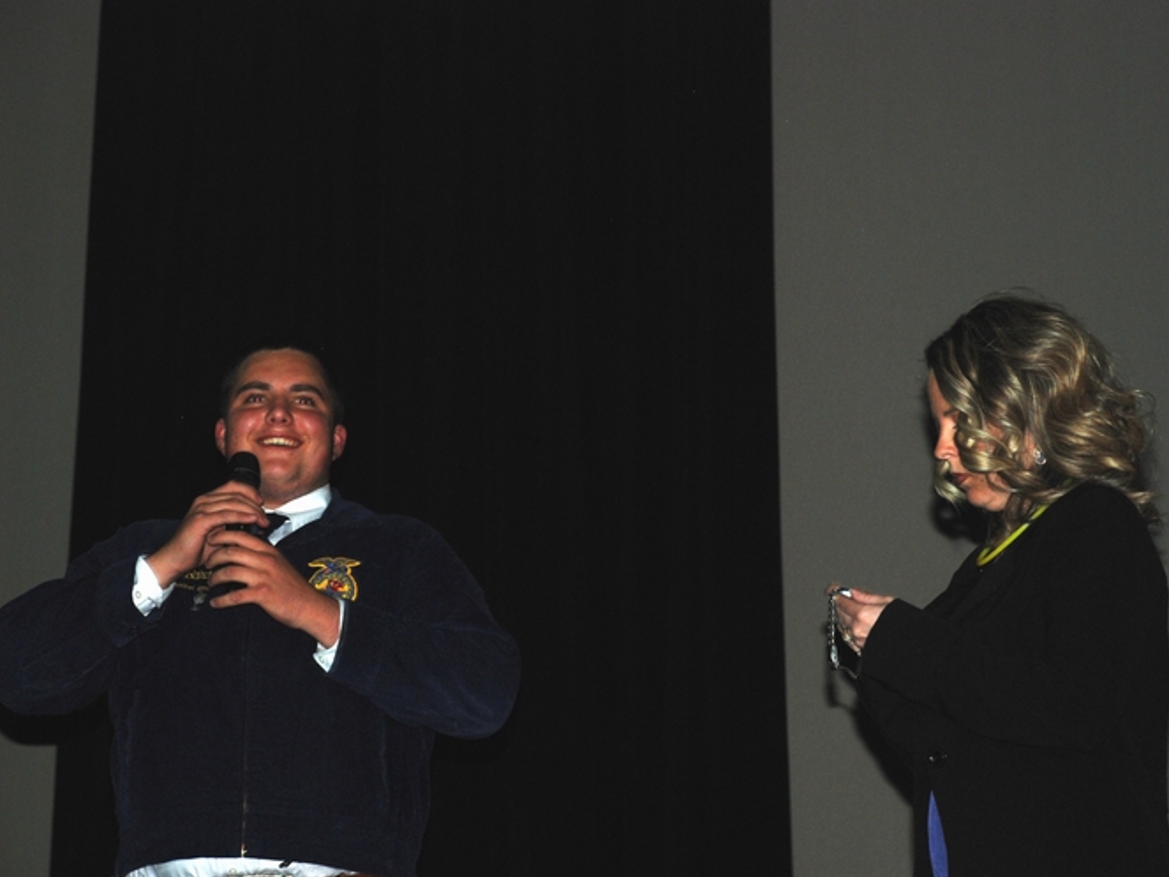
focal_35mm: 123
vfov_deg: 12.1
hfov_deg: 16.1
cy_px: 438
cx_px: 596
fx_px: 4138
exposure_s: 1/60
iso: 220
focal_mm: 75
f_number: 5.6
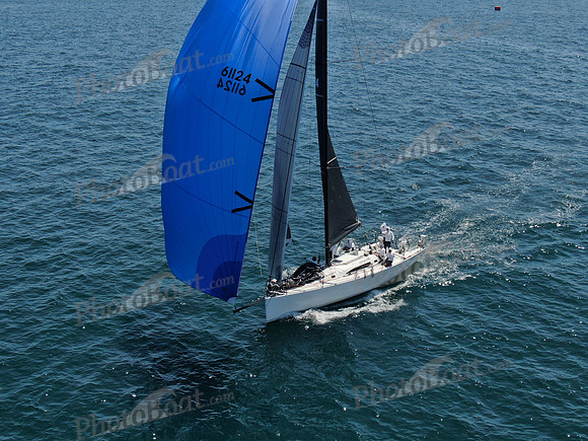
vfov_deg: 30.3
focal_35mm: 48
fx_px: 815
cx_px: 294
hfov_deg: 39.7
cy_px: 220
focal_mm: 8.6
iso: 100
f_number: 3.8
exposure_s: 1/1000
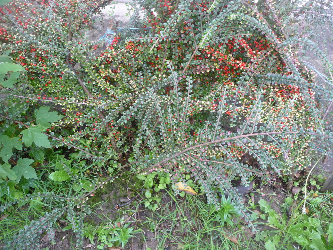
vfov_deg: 49.7
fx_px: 269
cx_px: 166
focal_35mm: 28
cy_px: 125
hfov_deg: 63.4
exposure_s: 1/30
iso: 250
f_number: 3.3
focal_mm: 4.7
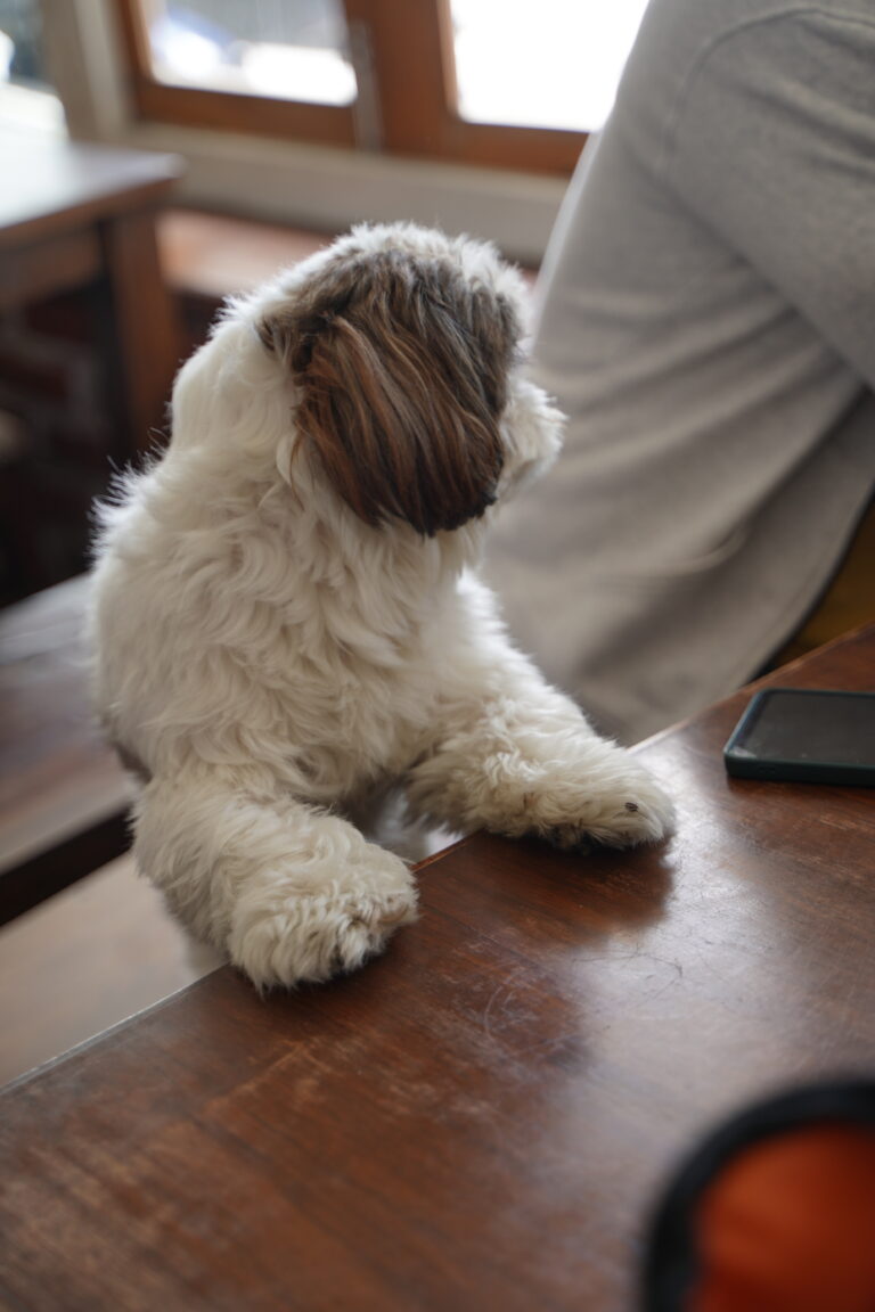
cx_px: 438
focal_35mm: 58
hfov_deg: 23.4
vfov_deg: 34.5
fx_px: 2114
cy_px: 656
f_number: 2.8
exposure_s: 1/200
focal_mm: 58
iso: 160
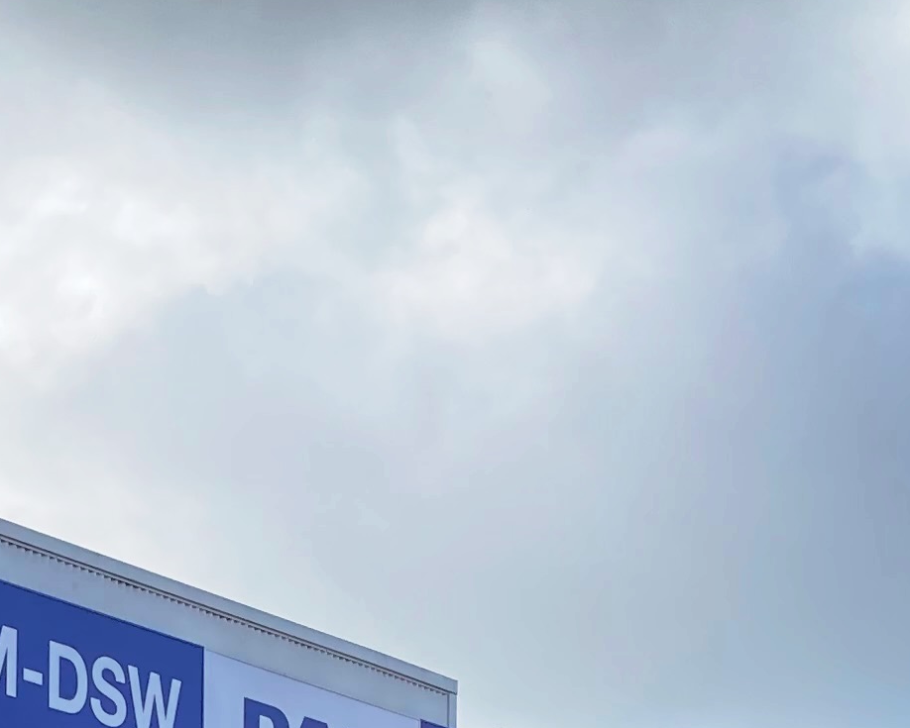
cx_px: 72
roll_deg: -1.7
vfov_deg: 12.2
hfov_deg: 15.8
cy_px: 1135
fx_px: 3233
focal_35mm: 120
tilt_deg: +4.6
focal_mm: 3.99
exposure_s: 1/1548
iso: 20
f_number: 1.8
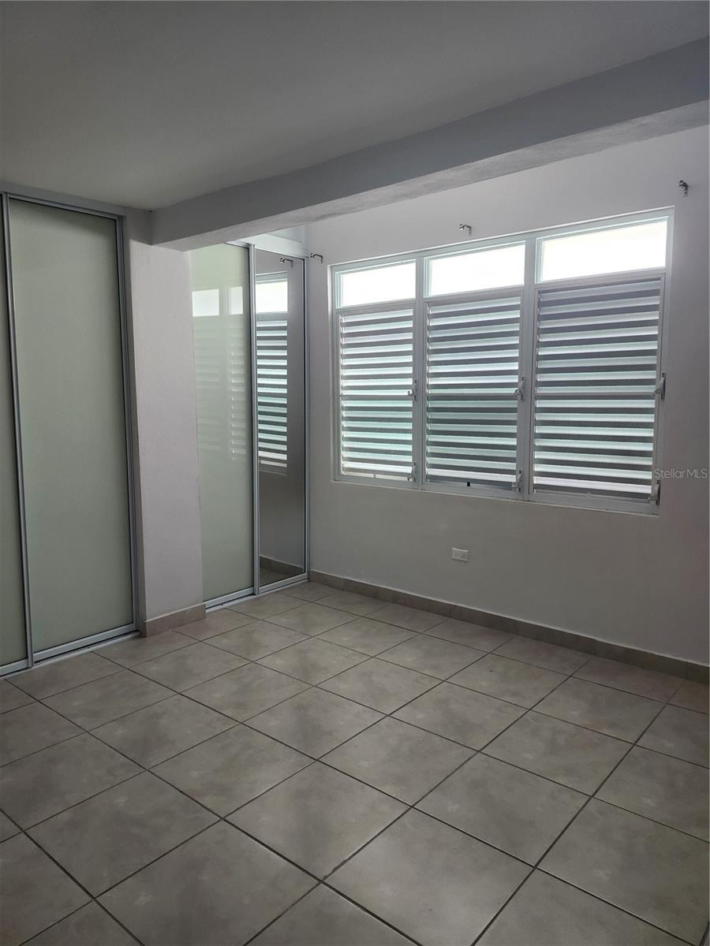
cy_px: 473
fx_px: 629
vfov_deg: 73.9
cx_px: 355
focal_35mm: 23
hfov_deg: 58.9
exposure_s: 1/120
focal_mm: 5.54
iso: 200
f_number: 1.8
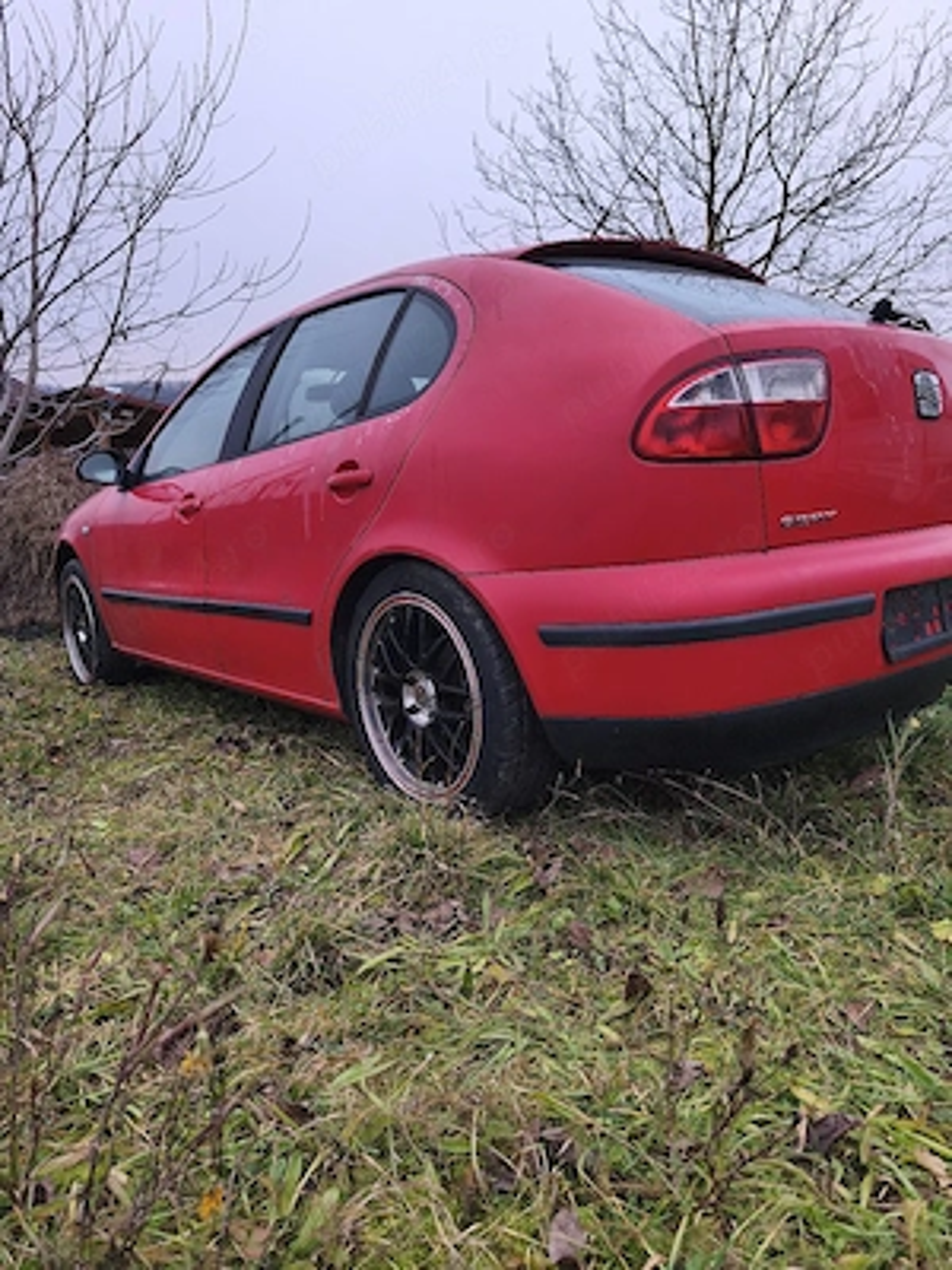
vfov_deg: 73.9
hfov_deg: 58.9
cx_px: 476
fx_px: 843
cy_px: 635
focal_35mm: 23
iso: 320
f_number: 1.65
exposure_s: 1/100
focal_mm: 6.18
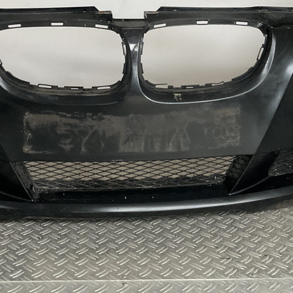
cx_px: 102
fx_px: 565
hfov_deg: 28.9
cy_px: 55
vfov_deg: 28.4
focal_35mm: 59
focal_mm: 3
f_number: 1.8
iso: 200
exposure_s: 1/60
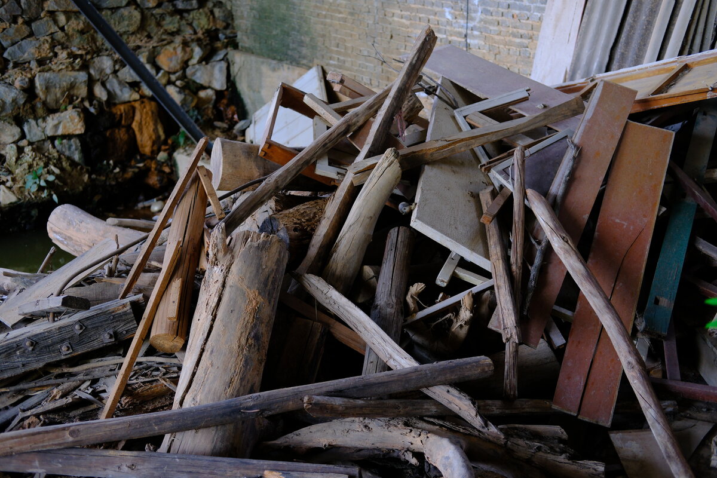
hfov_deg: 37.5
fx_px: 1056
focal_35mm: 53
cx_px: 358
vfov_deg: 25.5
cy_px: 239
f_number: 2.5
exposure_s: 1/250
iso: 640
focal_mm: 35
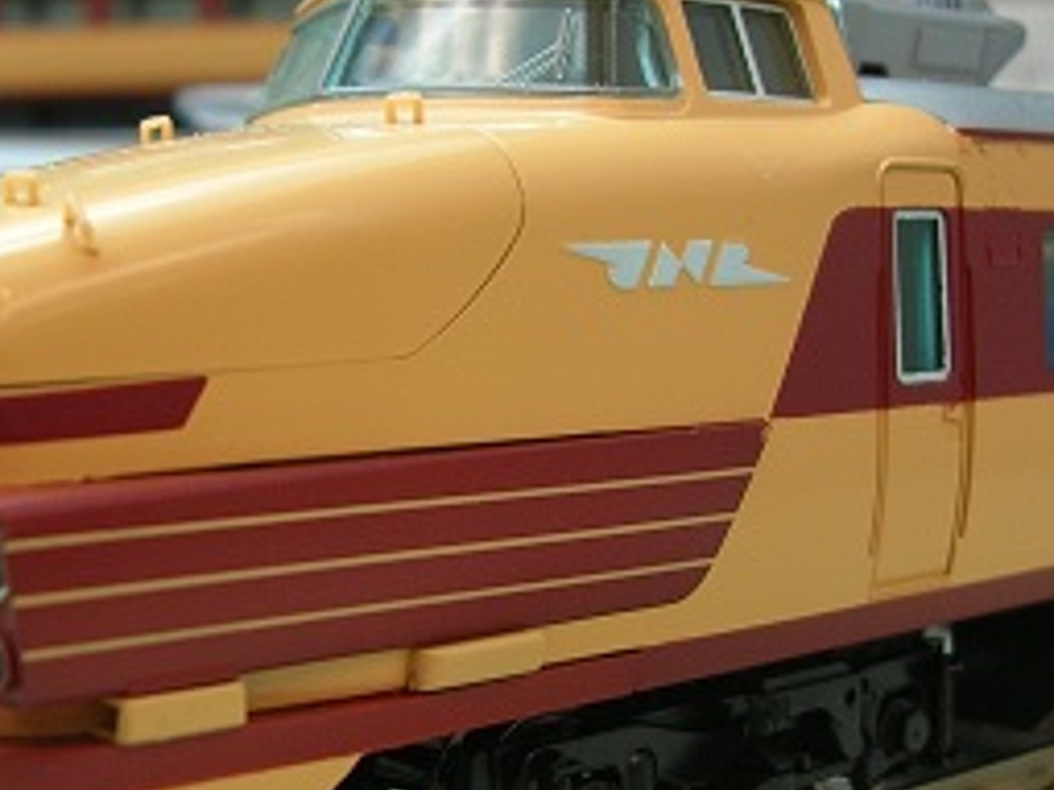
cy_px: 445
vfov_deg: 21.6
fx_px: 2070
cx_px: 391
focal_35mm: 68
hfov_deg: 28.5
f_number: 2.8
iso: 50
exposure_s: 1/12.6
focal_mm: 5.8
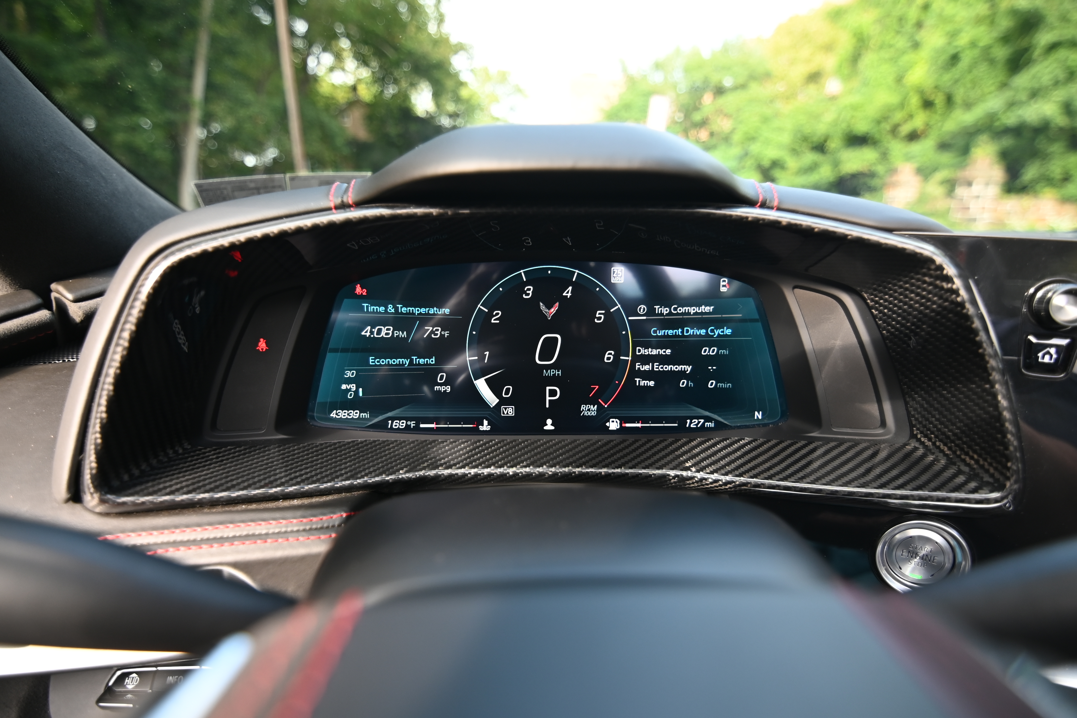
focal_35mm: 16
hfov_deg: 96.7
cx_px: 538
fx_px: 479
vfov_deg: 73.7
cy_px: 359
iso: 320
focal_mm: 11
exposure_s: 1/320
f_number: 2.8
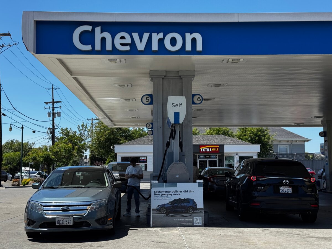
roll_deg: +0.0
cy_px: 124
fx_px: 460
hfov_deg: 39.7
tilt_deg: +5.5
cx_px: 166
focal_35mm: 48
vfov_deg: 30.3
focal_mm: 6.8
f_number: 1.8
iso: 64
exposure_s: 1/2959
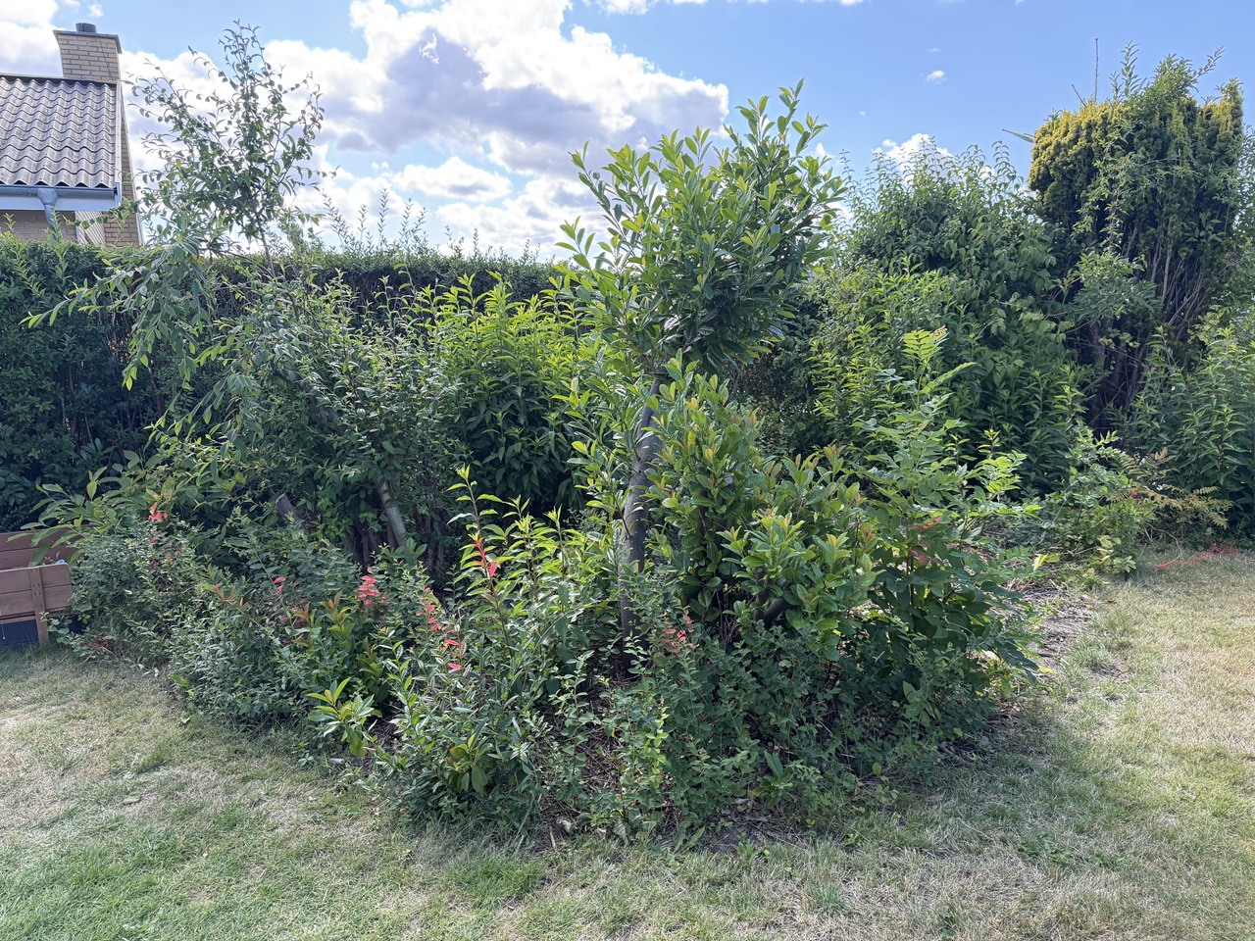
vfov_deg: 56.8
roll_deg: +2.8
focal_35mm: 24
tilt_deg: -7.0
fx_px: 870
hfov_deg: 71.6
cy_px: 470
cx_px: 628
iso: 100
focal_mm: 6.76
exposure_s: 1/510
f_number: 1.78
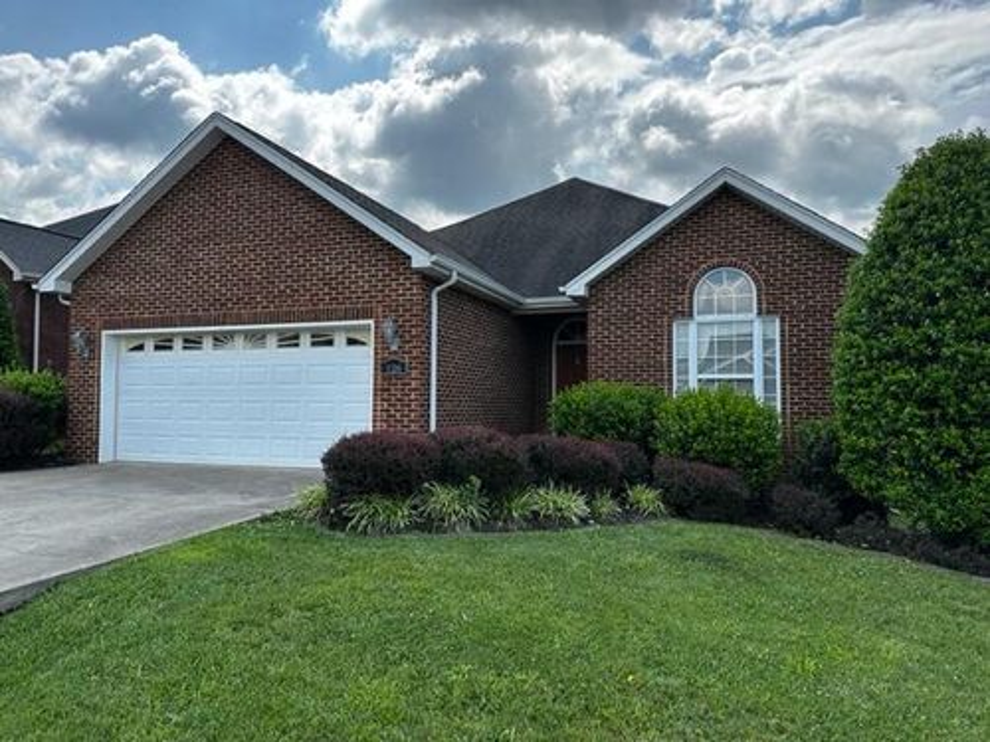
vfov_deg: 56.8
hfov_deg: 71.6
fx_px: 686
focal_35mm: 24
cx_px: 495
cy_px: 371
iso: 80
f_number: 1.78
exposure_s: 1/2660
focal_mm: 6.86
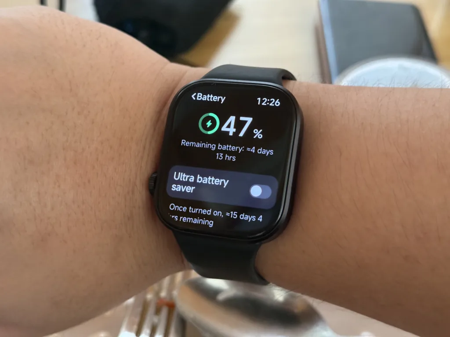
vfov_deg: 30.3
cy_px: 168
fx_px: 624
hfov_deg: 39.7
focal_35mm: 48
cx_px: 225
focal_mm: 6.76
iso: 500
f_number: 1.78
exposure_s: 1/30
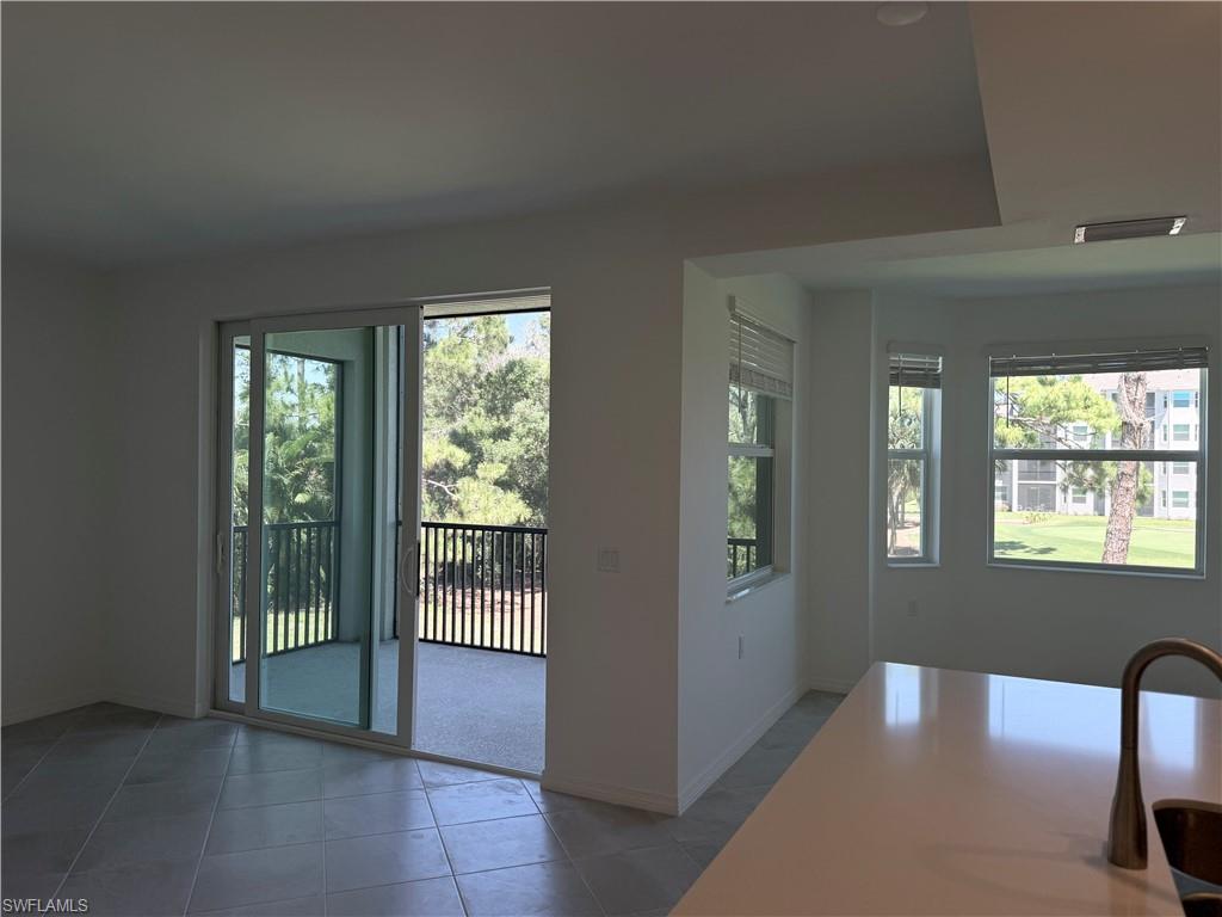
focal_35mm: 24
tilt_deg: +0.4
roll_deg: -0.4
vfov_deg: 56.8
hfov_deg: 71.6
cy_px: 458
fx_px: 847
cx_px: 611
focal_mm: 6.76
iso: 80
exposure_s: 1/440
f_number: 1.78
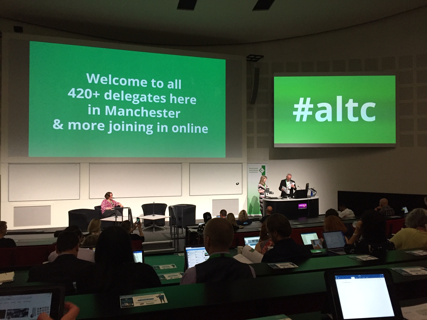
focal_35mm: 29
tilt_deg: +1.4
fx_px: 358
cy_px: 160
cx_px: 214
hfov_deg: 61.7
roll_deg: +0.8
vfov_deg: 48.2
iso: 200
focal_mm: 4.15
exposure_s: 1/33
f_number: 2.2
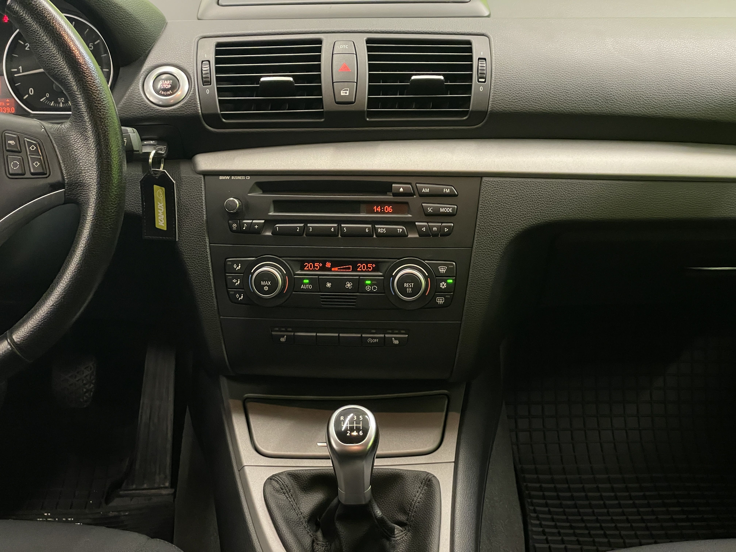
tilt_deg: -22.9
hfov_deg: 36.8
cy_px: 276
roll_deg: -0.1
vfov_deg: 28.0
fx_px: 1106
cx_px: 368
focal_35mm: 52
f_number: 2
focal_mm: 6
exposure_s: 1/50
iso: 640
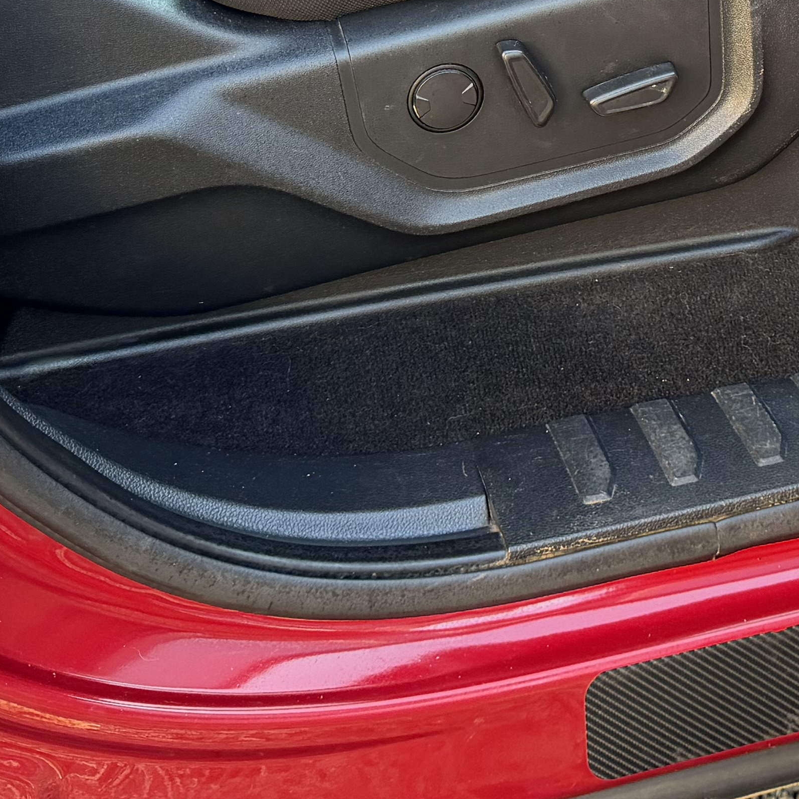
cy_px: -112
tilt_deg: -19.6
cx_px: 730
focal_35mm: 76
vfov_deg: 21.4
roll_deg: +1.0
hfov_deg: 22.2
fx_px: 1985
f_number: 1.78
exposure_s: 1/85
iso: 200
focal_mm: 6.76
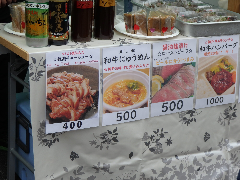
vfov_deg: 16.8
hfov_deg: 22.3
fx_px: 610
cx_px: 120
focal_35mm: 88
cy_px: 90
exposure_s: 1/320
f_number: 4.8
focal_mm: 15.8
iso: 125
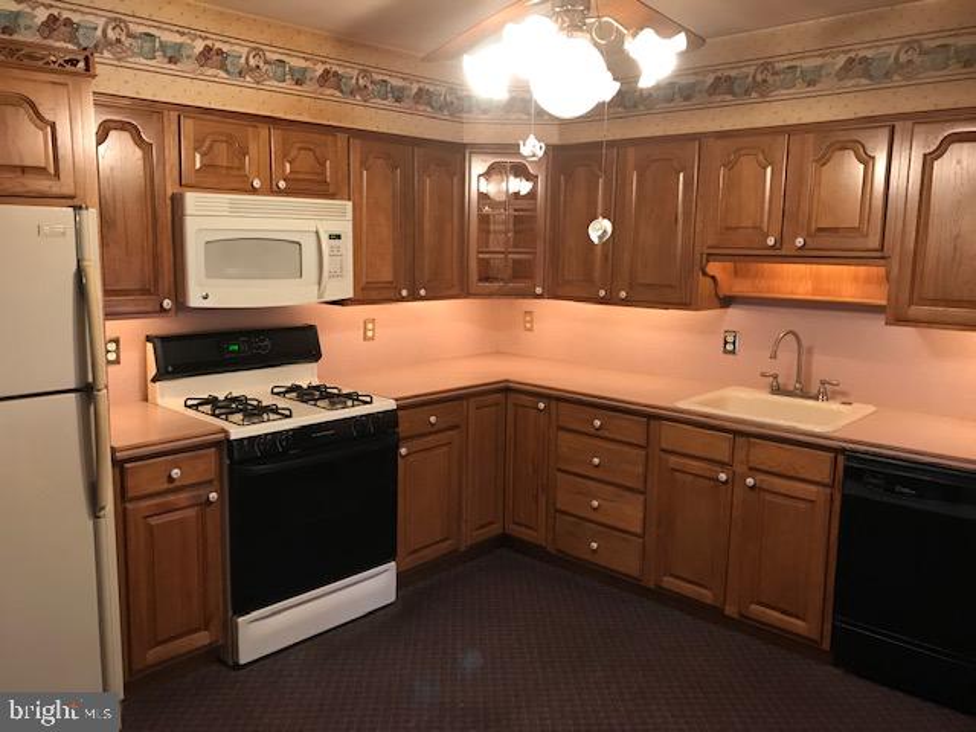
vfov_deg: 49.7
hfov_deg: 63.4
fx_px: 789
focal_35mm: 28
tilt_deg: -8.1
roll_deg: +0.5
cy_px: 366
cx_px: 488
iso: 64
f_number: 1.8
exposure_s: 1/15
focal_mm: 3.99
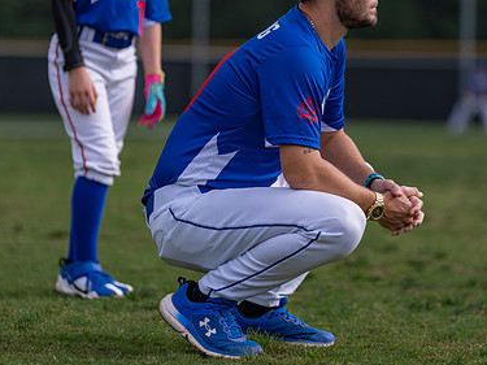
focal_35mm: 252
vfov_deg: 5.9
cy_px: 113
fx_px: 3544
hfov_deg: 7.9
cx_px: 300
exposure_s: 1/2000
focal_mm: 156
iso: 100
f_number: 2.8
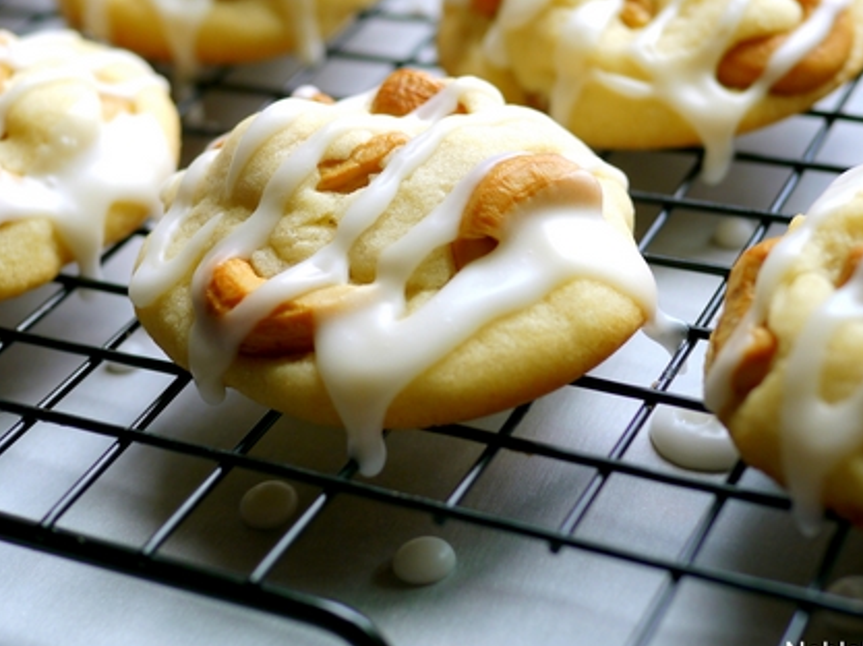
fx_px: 1719
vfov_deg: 21.2
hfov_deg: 28.2
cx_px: 403
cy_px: 229
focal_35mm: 69
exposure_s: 1/400
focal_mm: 25
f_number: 2.8
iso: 100
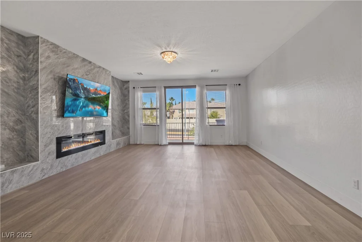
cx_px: 181
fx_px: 151
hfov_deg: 100.4
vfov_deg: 77.3
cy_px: 121
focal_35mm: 15
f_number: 8
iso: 400
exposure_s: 1/6
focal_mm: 10
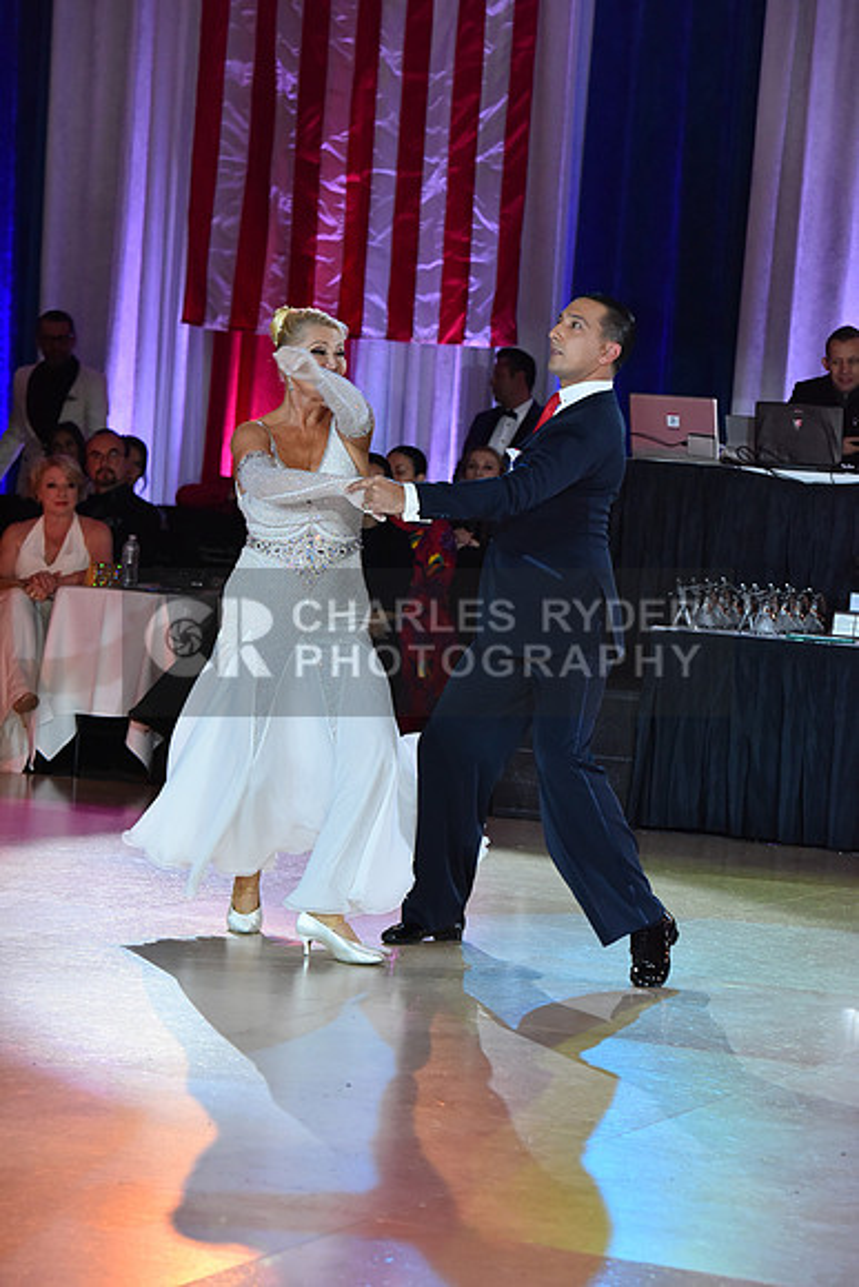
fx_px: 4650
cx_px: 430
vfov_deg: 15.8
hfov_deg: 10.6
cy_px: 644
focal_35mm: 130
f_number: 5.6
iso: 2500
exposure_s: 1/400
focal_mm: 130
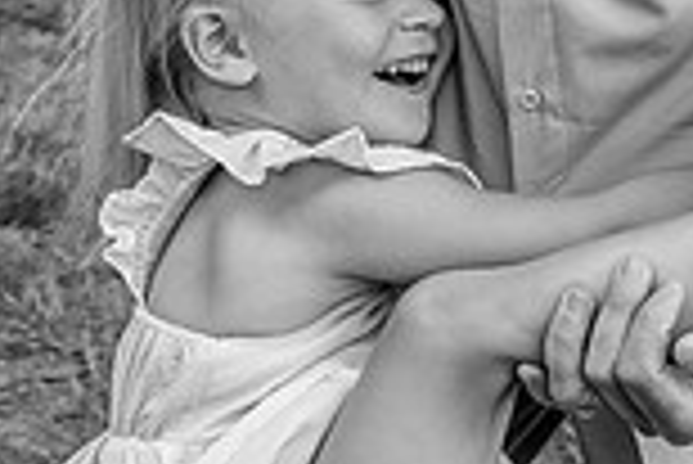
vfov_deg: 9.3
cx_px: 356
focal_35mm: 147
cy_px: 327
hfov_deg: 13.9
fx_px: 2832
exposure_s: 1/200
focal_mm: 39
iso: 640
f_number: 5.6
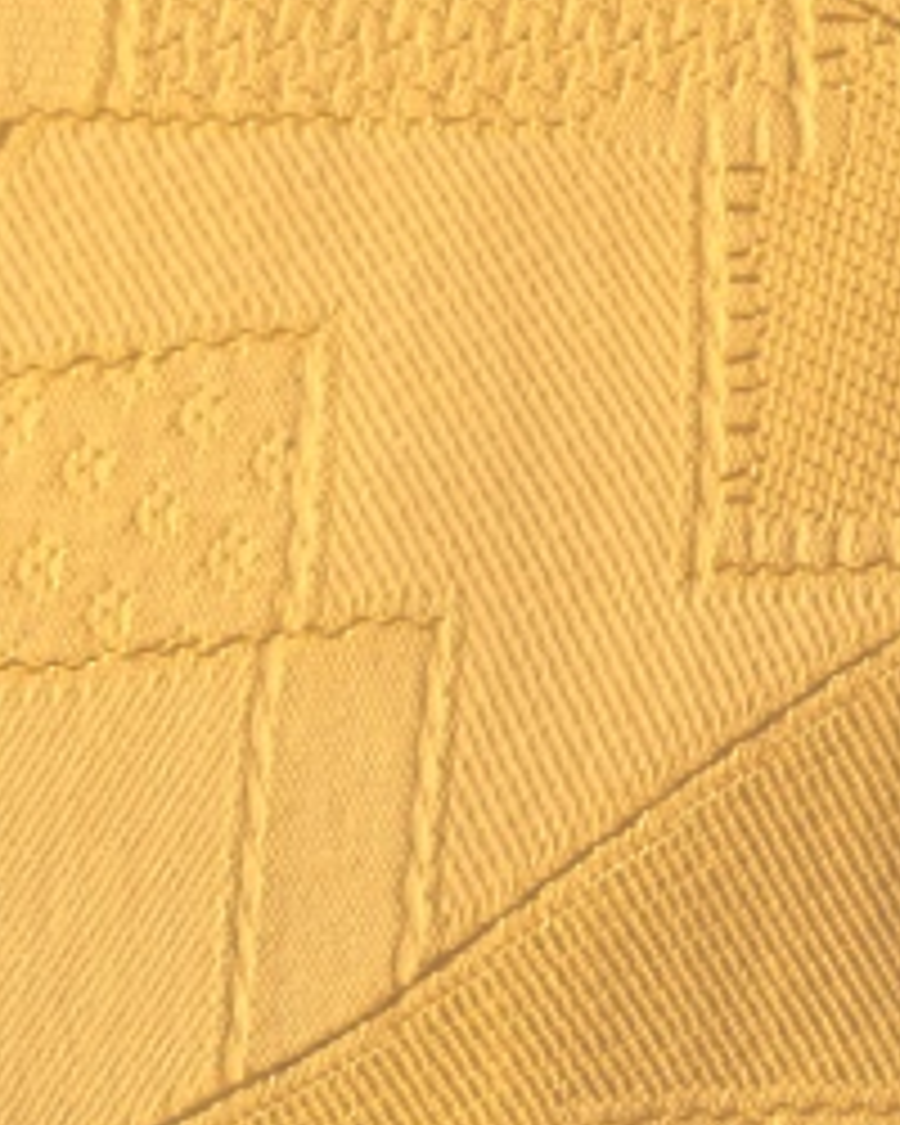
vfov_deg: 17.0
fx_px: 3596
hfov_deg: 12.5
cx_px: 1796
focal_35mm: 108
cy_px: -198
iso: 50
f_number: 1.8
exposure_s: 1/373
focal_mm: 4.75
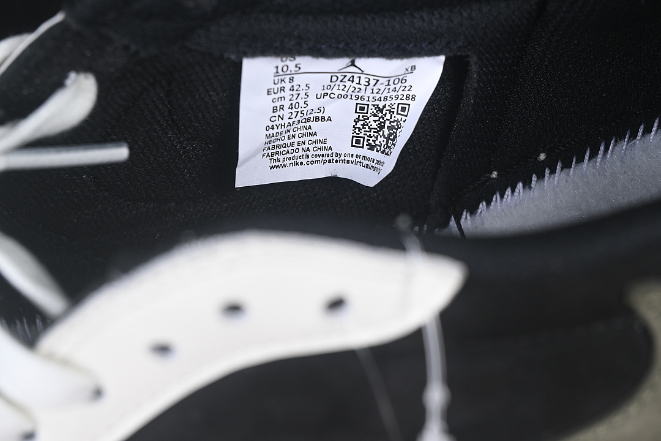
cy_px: 220
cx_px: 330
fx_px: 1377
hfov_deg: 27.0
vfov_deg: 18.2
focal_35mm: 75
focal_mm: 50
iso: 160
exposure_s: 1/60
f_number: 6.3
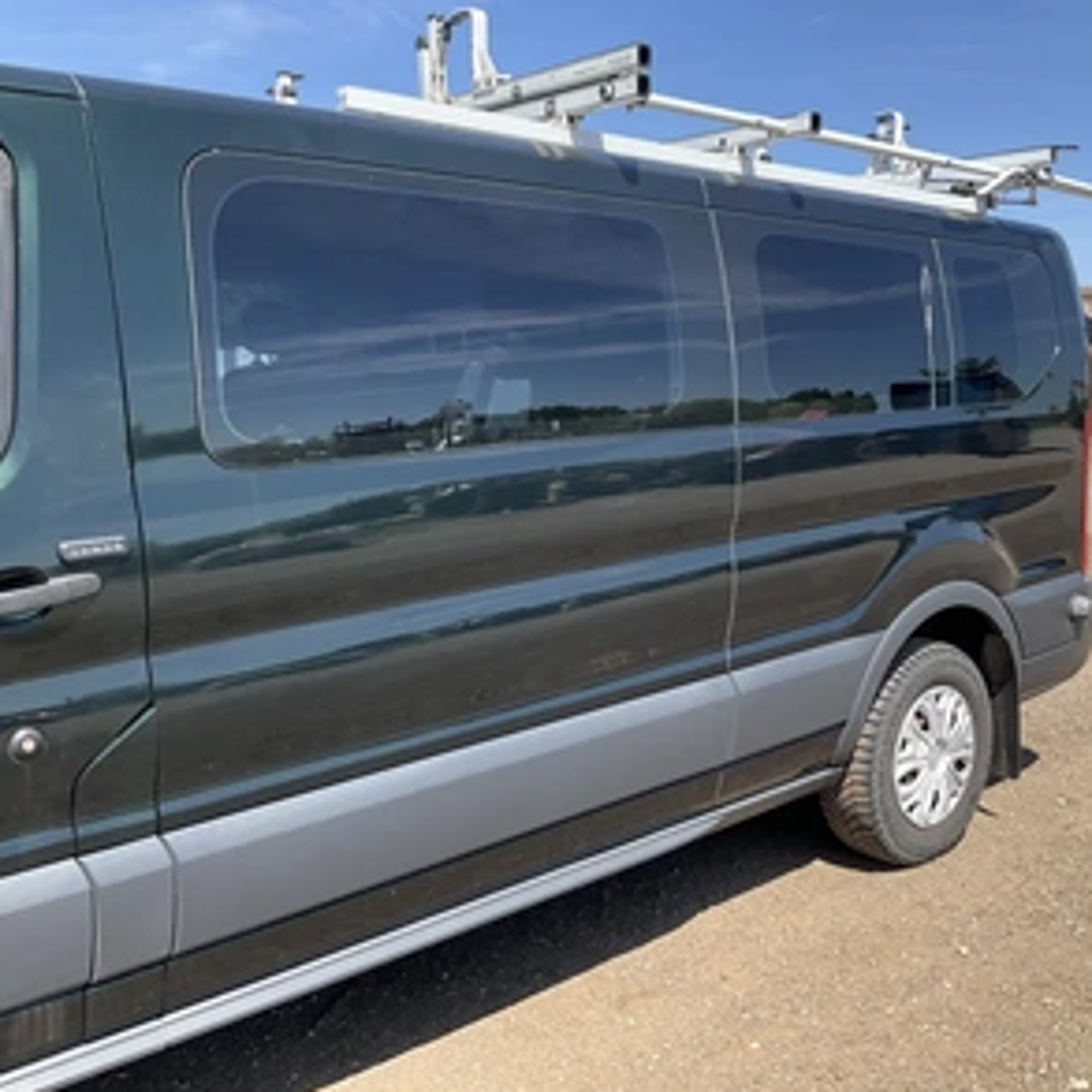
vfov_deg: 47.2
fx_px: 1249
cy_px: 540
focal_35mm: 35
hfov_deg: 47.1
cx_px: 604
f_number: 1.8
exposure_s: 1/842
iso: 25
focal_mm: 3
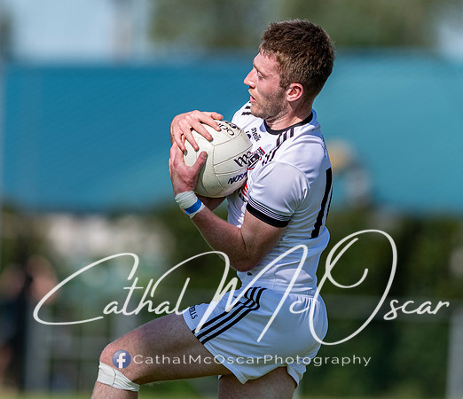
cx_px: 182
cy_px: 166
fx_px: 8734
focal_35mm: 618
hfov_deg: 3.0
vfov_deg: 2.6
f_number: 2.8
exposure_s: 1/2500
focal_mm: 300
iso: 100
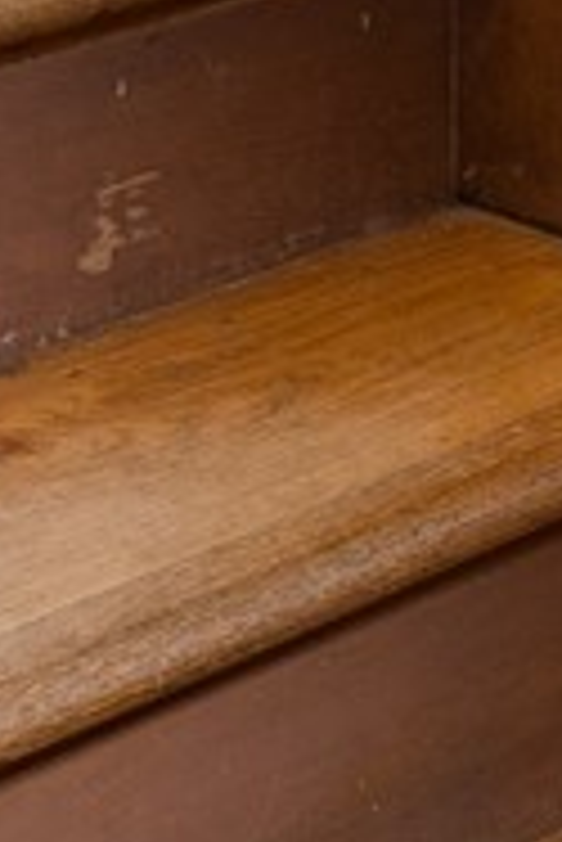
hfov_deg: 8.8
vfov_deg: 11.5
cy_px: -1038
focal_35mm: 154
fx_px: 3599
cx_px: -110
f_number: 8
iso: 500
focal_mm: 17
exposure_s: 1/3.33
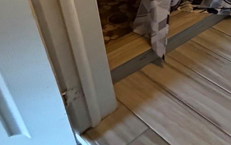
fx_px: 258
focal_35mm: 41
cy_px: -93
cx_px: 166
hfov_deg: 46.9
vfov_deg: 22.8
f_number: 2.2
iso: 800
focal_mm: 2.22
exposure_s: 1/60
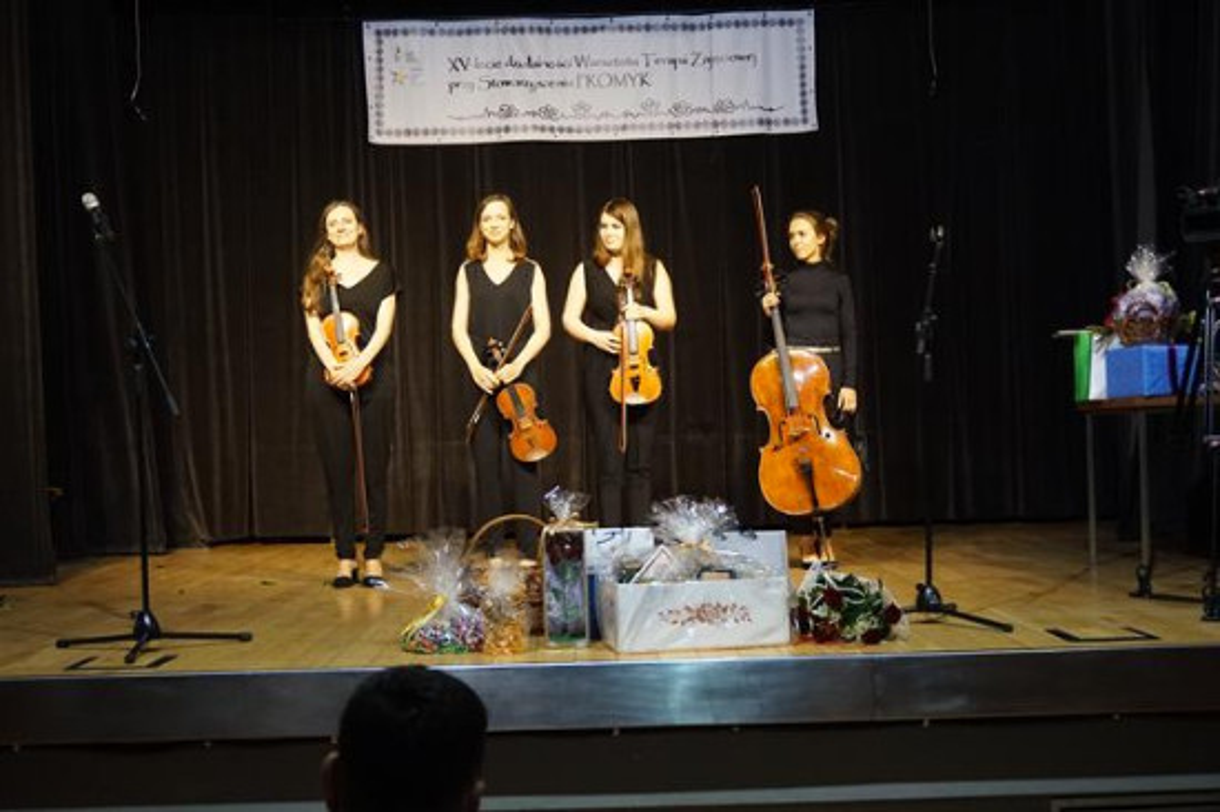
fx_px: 1575
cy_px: 406
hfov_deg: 42.3
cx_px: 610
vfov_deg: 28.9
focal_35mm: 46
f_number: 5
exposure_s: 1/60
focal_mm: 31
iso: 2000
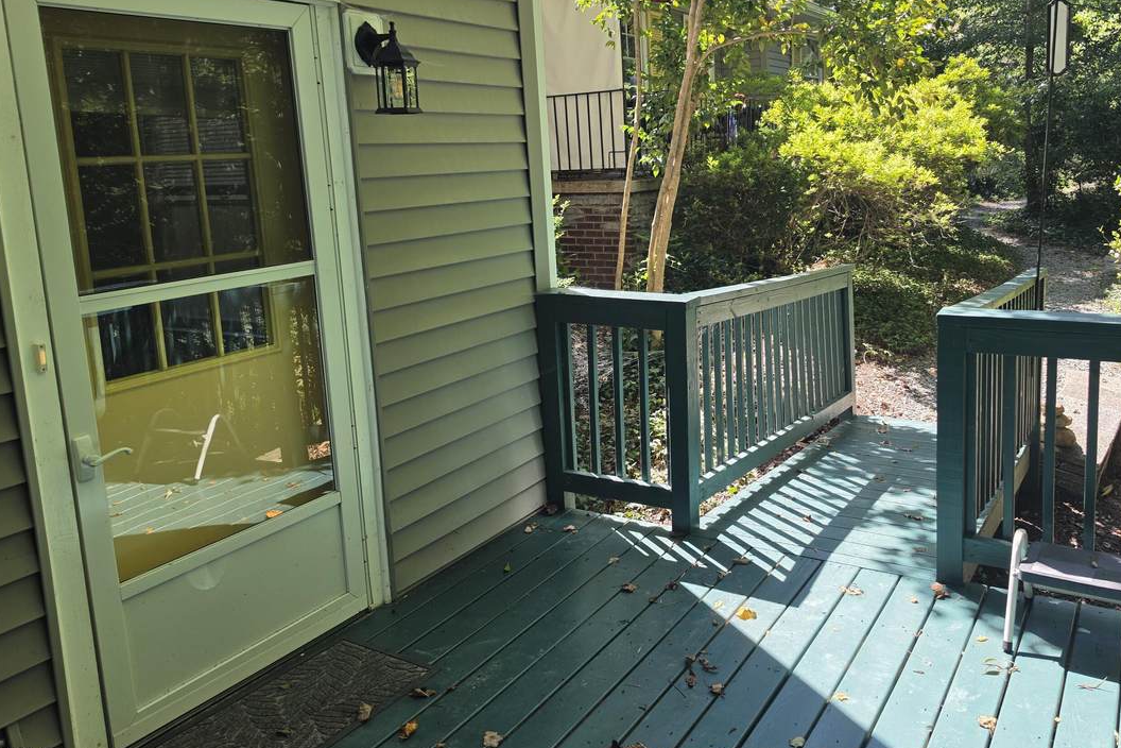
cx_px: 657
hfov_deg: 63.2
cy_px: 296
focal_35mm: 29
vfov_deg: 44.7
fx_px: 903
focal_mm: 6.5
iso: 25
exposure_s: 1/359
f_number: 1.4
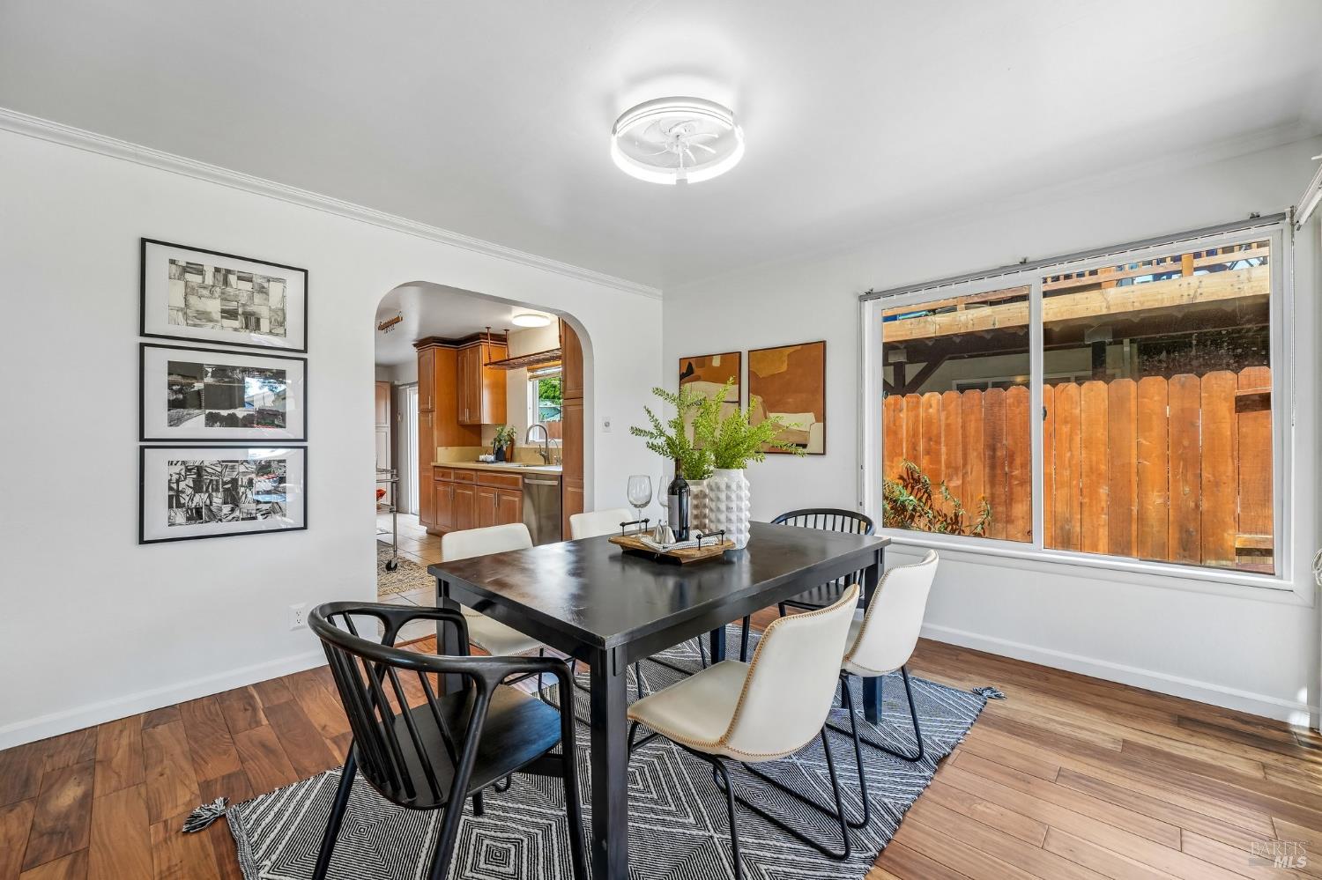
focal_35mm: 14
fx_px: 514
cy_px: 440
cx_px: 661
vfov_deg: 81.2
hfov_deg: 104.3
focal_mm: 14
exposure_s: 1/40
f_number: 8
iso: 640
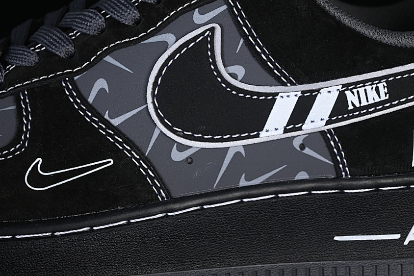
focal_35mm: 96
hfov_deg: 21.2
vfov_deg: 14.3
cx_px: 244
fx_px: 1104
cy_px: 125
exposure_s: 1/60
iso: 160
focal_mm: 50
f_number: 6.3
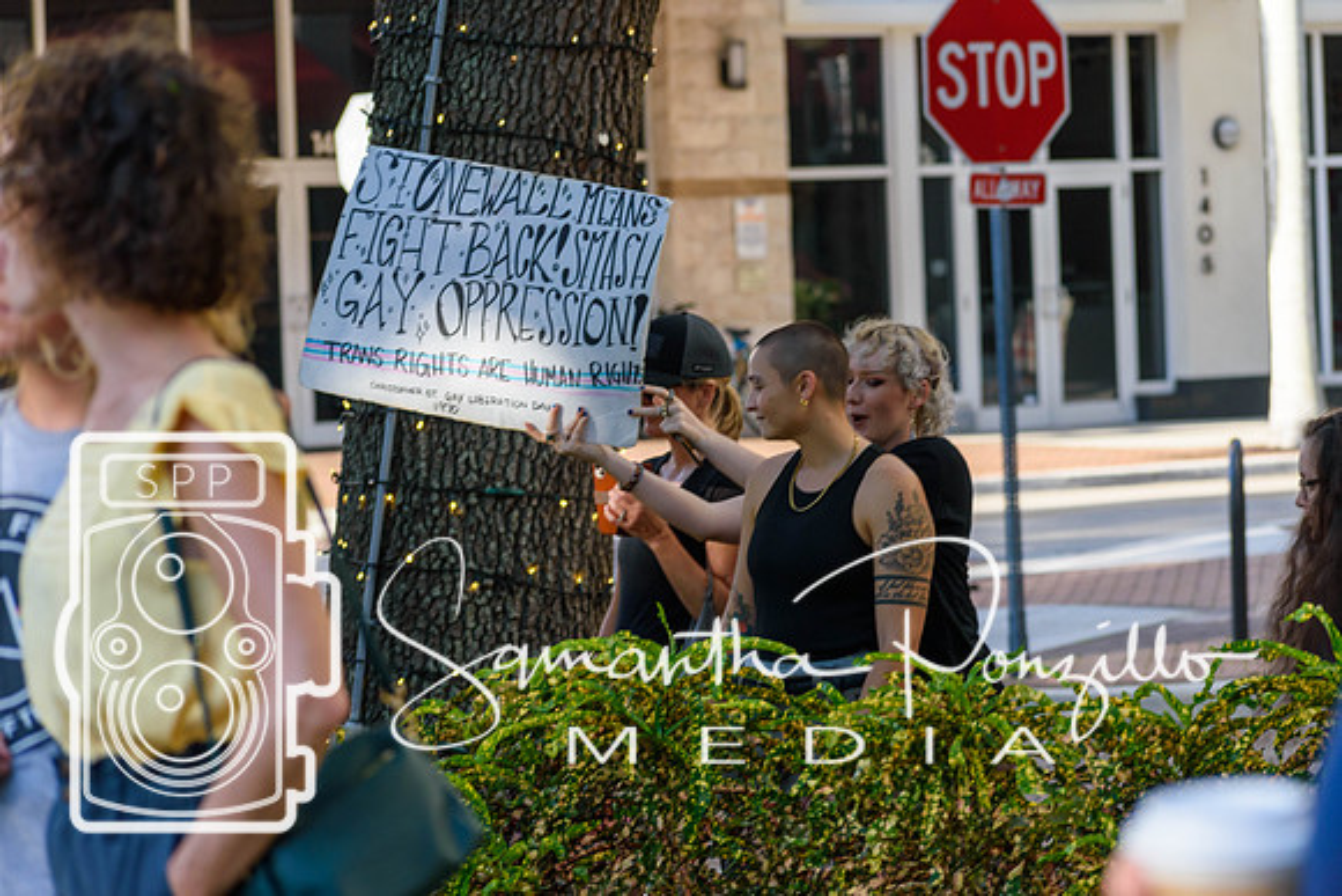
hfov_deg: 12.2
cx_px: 671
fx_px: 6264
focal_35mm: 168
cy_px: 448
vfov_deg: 8.2
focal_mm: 112
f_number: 5
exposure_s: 1/400
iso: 400
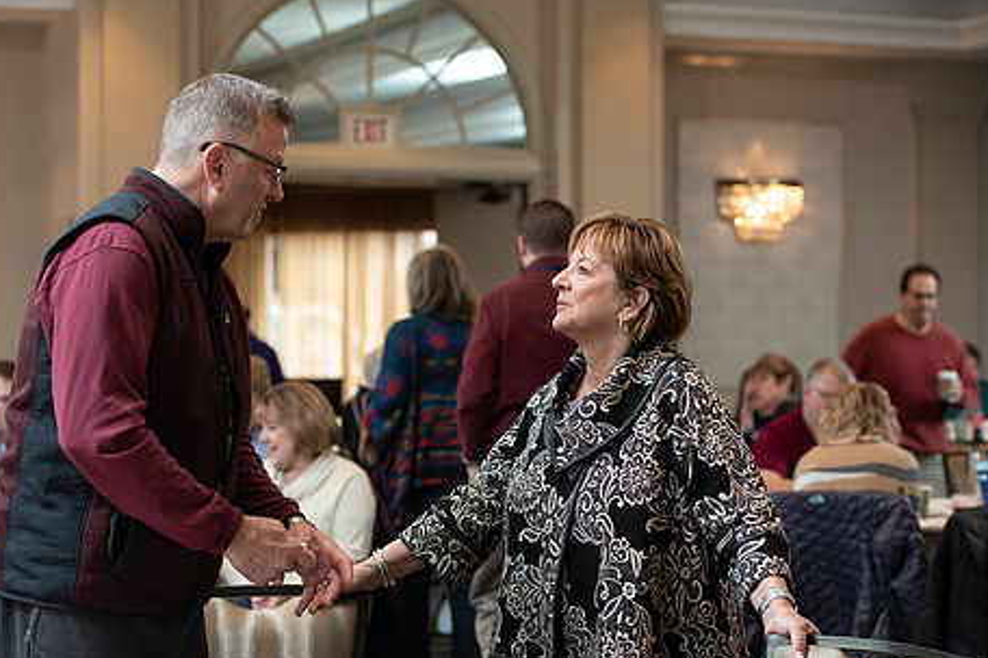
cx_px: 427
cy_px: 378
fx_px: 2442
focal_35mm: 89
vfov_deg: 15.4
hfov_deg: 22.9
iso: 1600
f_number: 4
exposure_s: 1/200
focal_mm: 70
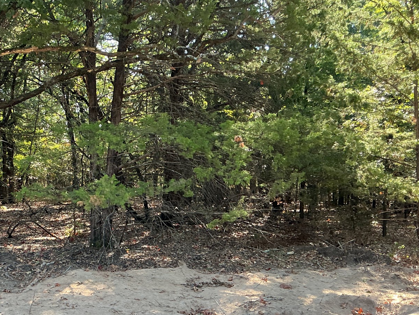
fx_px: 557
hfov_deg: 40.0
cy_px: 161
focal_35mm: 46
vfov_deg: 31.5
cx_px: 102
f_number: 1.8
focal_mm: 3
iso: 40
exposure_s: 1/120
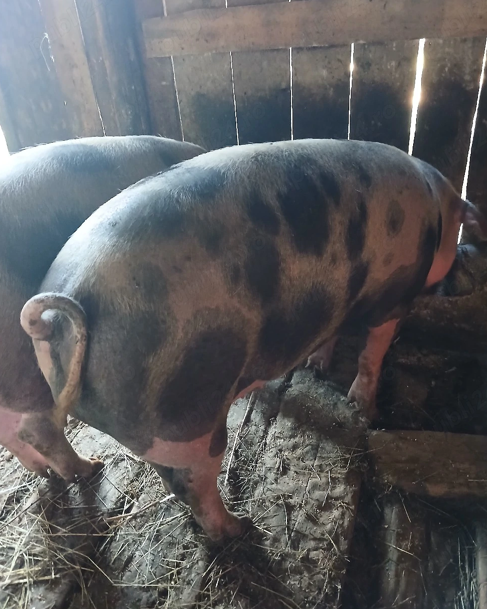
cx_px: 245
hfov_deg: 50.0
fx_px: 522
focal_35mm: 29
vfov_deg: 60.4
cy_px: 294
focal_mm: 3.98
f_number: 1.8
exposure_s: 1/20
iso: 800
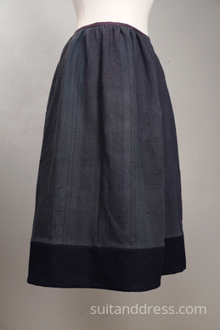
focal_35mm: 48
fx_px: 440
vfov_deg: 41.1
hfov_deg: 28.1
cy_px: 165
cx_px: 110
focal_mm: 32
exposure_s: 1/80
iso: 200
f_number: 3.5
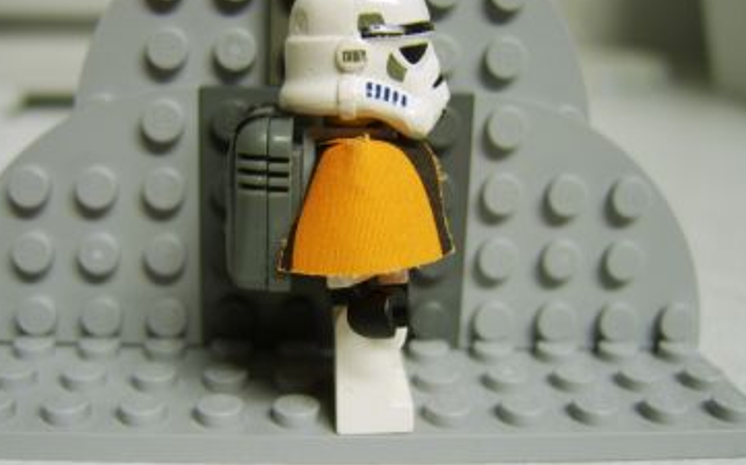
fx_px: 711
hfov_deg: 55.4
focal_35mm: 35
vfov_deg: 36.2
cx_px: 370
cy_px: 217
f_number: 2.7
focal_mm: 8.13
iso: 71
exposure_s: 1/8
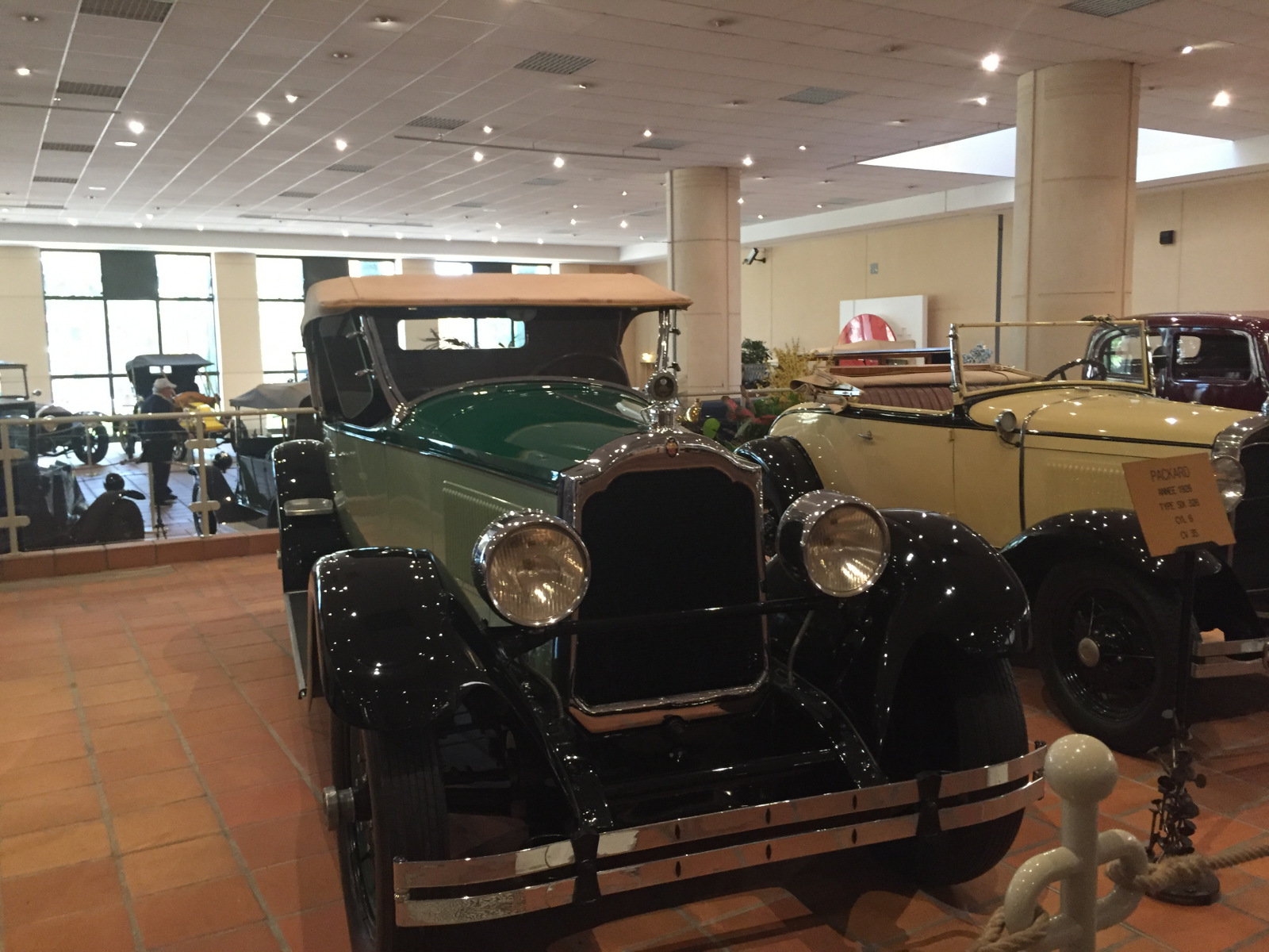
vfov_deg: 48.2
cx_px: 634
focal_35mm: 29
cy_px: 476
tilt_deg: -6.8
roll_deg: +0.2
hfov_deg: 61.7
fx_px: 1063
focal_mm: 4.15
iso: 250
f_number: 2.2
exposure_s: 1/33
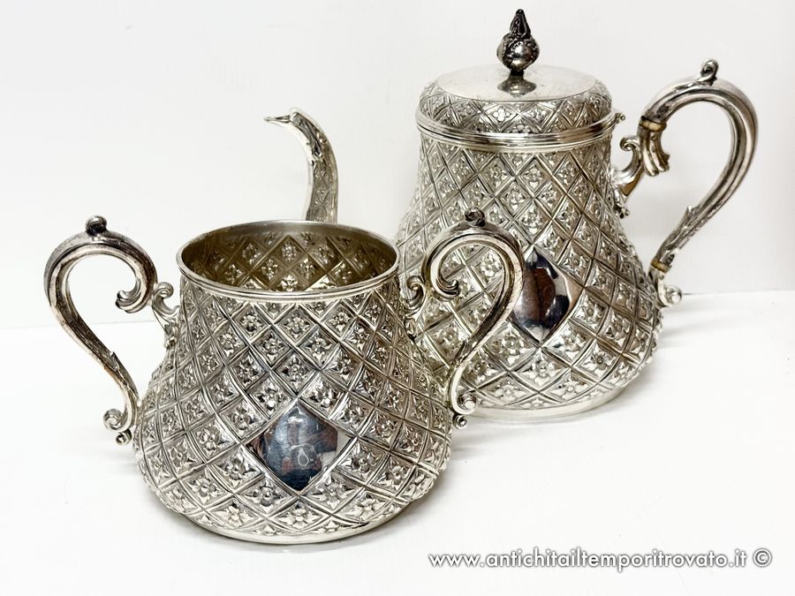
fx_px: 1102
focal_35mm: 48
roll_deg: -1.4
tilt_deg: -22.0
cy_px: 298
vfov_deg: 30.3
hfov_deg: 39.7
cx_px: 398
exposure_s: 1/50
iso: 100
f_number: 1.78
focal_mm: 6.76
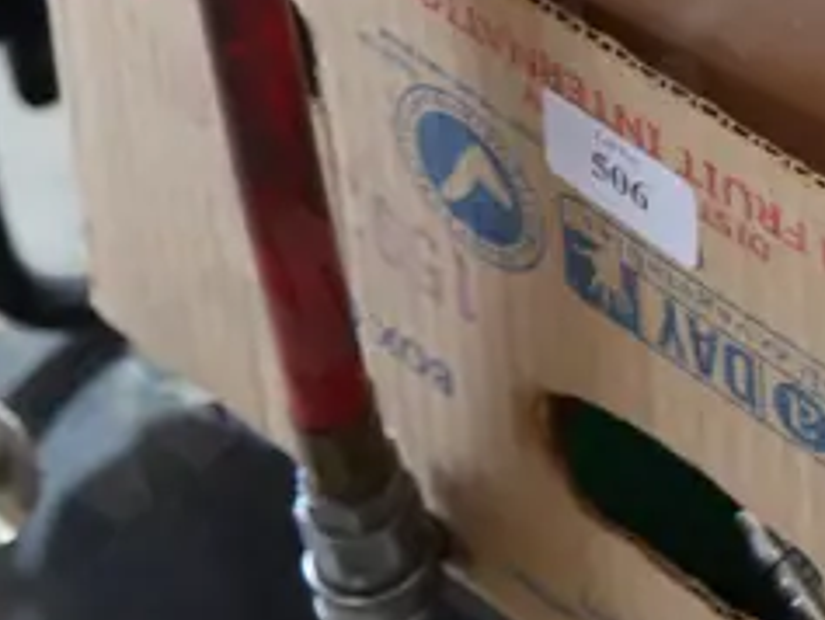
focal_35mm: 138
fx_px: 3291
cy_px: -576
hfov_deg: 13.0
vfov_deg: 10.0
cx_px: 1455
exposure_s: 1/60
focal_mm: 16
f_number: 3.6
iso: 500
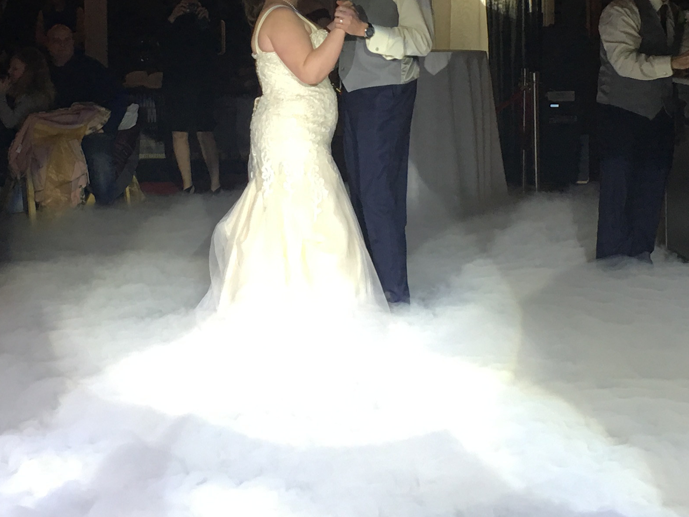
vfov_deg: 19.6
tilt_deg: -1.5
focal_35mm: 74
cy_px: 74
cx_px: 332
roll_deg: -0.3
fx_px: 1473
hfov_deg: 26.3
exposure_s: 1/15
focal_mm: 4.15
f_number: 2.2
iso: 25
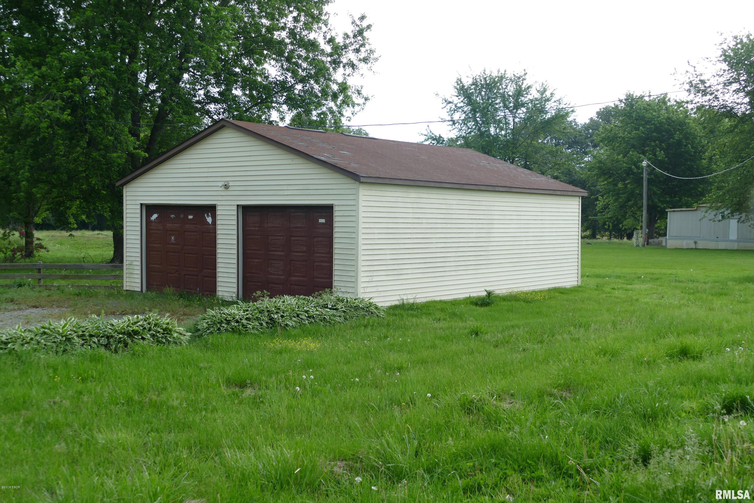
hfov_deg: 47.4
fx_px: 859
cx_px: 377
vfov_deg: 32.6
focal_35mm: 41
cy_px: 252
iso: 125
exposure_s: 1/160
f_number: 3.2
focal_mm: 15.02
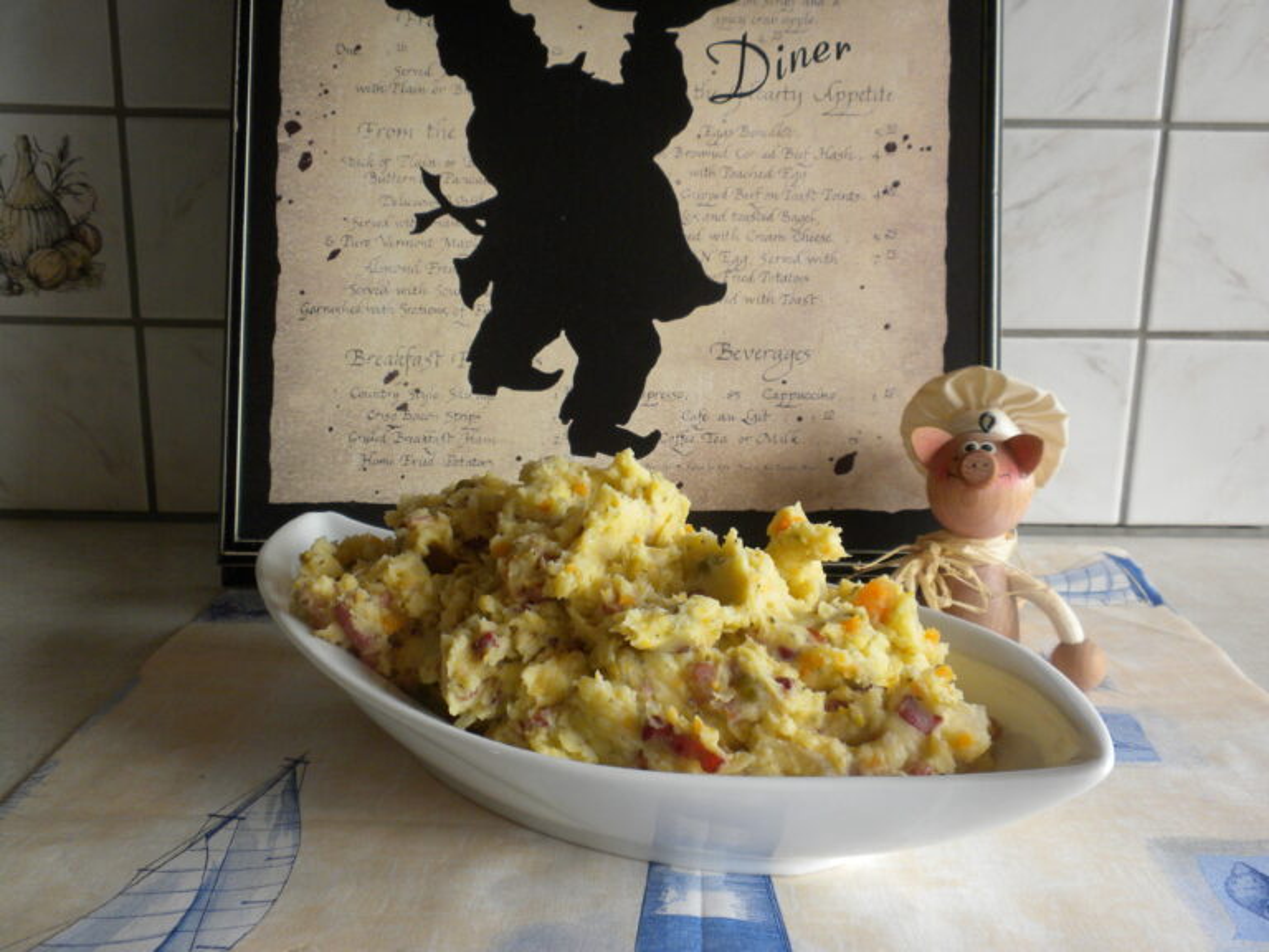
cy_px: 476
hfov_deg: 50.1
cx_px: 634
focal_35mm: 37
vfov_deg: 38.7
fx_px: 1356
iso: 187
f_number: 3.5
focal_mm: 6.6
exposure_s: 1/60
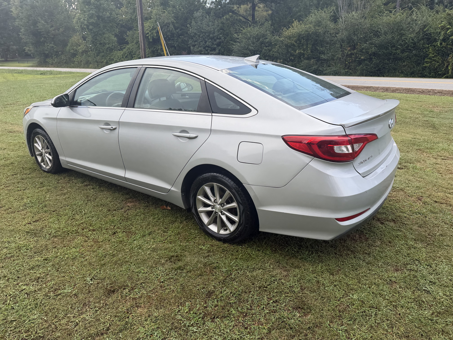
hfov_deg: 71.6
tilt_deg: -20.2
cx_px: 226
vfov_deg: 56.8
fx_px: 314
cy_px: 170
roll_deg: +0.2
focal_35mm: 24
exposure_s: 1/1005
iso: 80
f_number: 1.78
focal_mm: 6.76
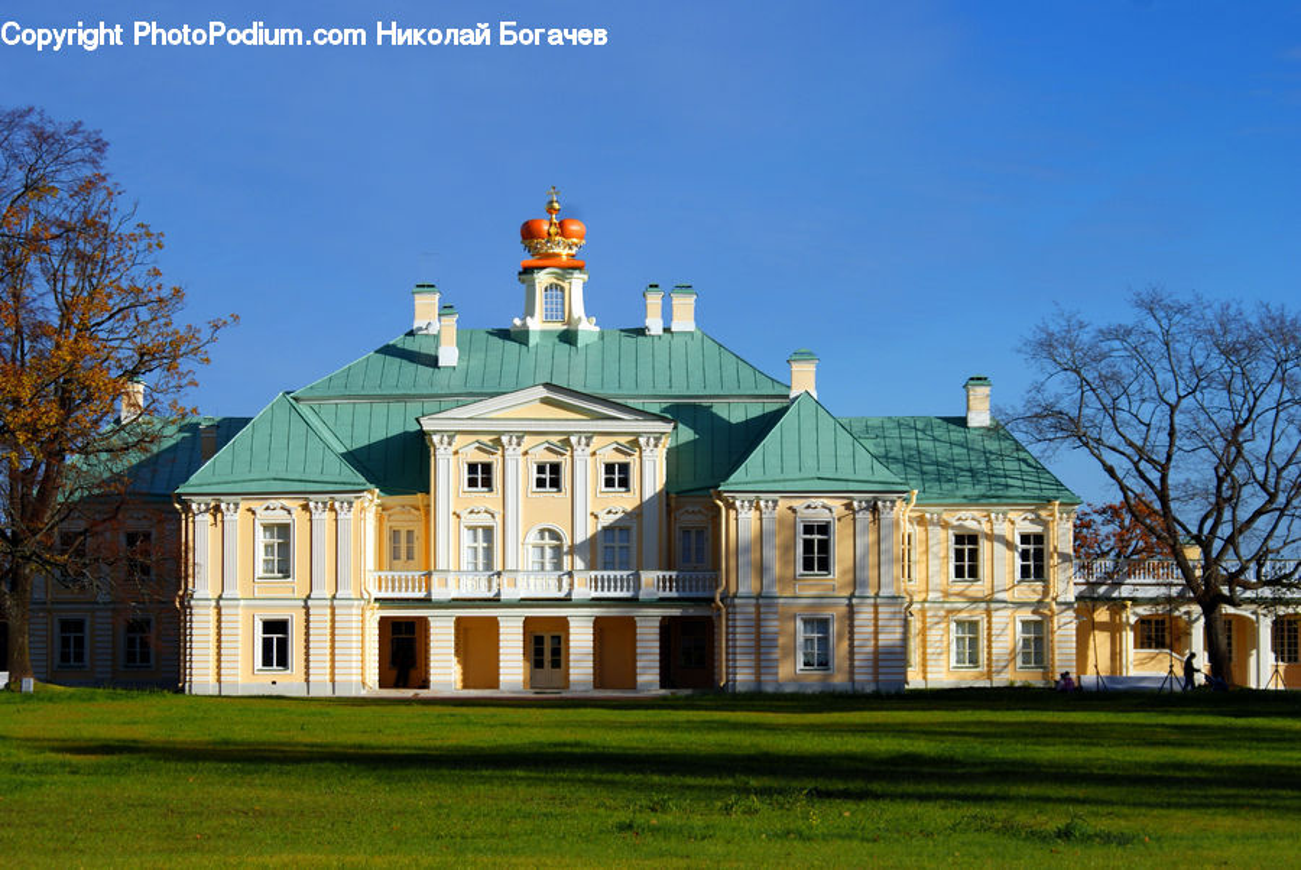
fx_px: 3798
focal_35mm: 105
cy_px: 435
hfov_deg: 19.4
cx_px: 650
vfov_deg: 13.1
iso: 100
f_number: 9
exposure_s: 1/160
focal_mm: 70
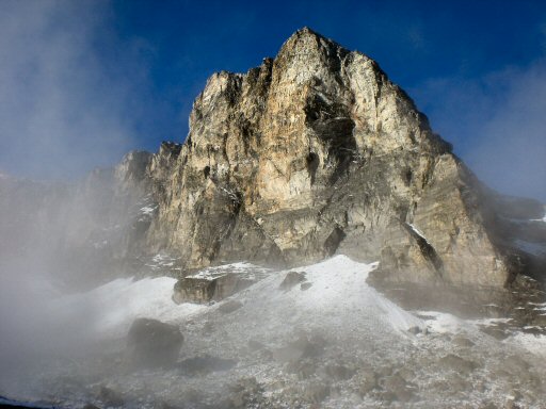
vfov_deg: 37.7
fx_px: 599
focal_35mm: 38
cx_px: 273
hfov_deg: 49.0
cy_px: 204
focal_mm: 6.3
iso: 50
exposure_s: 1/500
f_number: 4.4
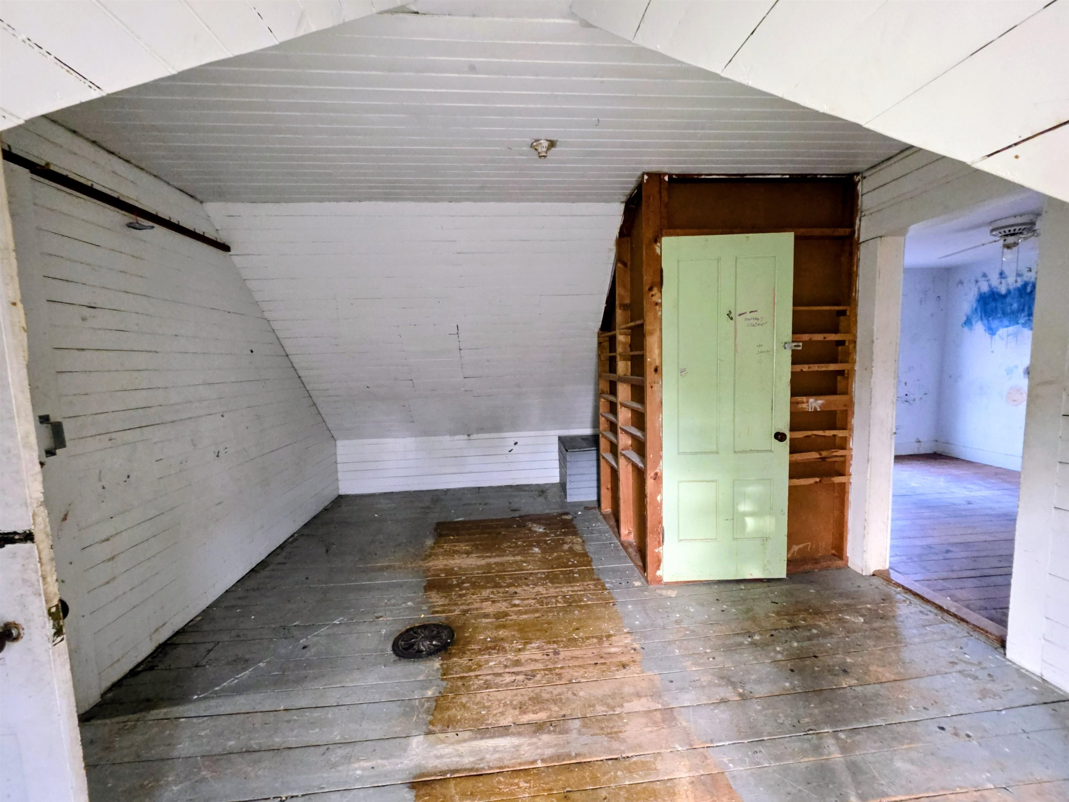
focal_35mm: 13
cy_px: 401
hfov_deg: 106.2
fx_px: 402
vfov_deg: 89.9
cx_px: 534
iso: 250
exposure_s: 1/30
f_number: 1.9
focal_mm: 2.2
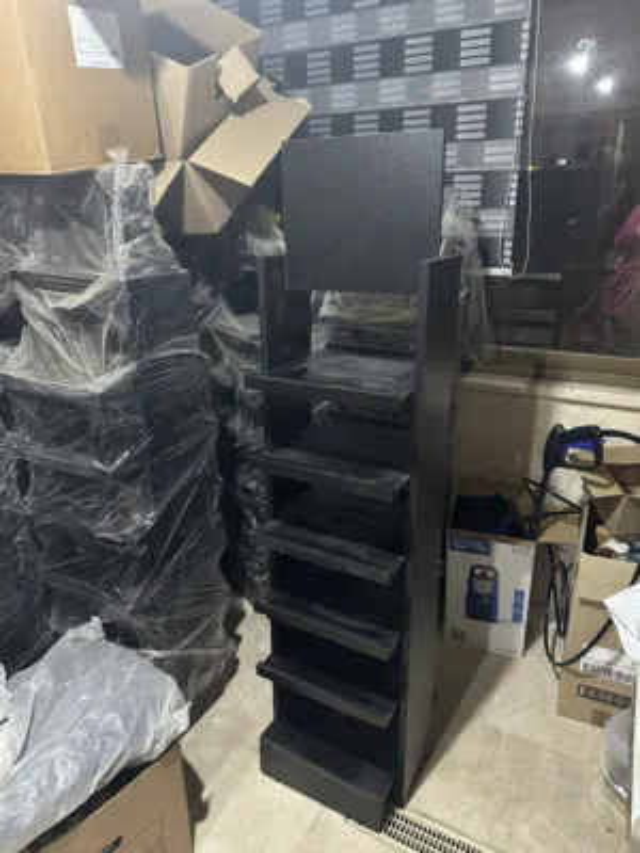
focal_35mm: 24
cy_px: 426
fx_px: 592
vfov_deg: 71.6
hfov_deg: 56.8
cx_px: 320
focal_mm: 6.86
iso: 800
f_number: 1.78
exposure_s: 1/25
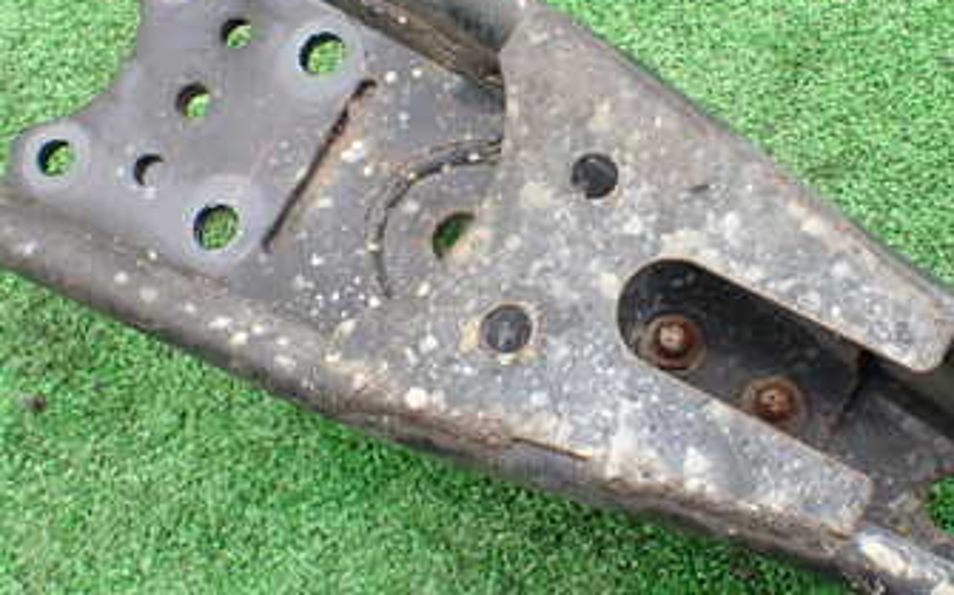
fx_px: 1481
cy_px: 302
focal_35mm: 57
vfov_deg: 22.7
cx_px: 672
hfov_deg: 35.2
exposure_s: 1/160
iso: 100
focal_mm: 5.4
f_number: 3.2
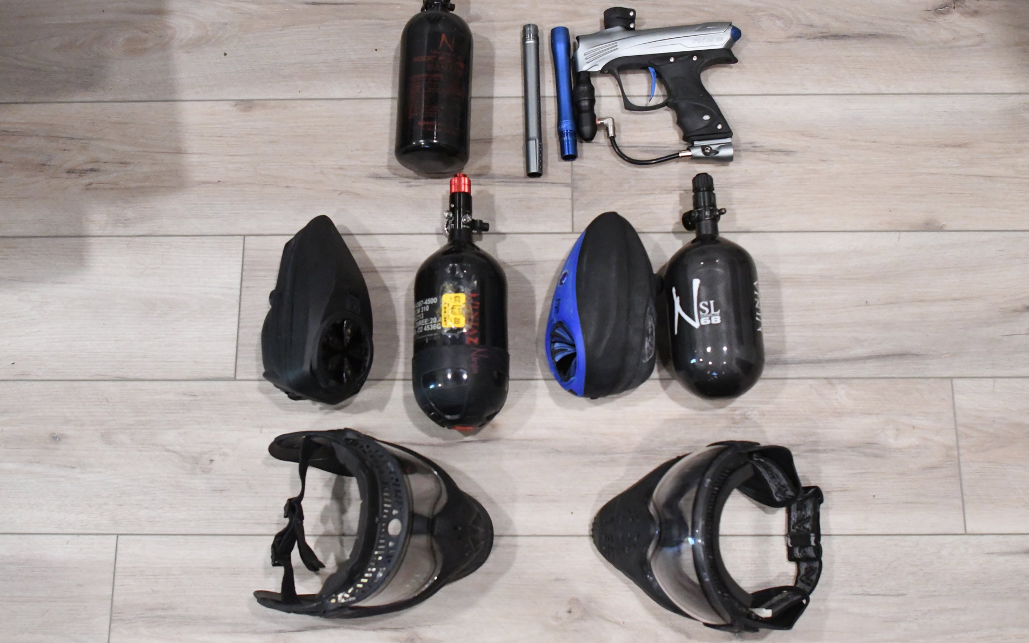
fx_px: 1038
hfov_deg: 52.7
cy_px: 302
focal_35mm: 37
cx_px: 518
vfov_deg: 34.4
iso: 10000
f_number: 2.5
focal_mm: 24
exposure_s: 1/640
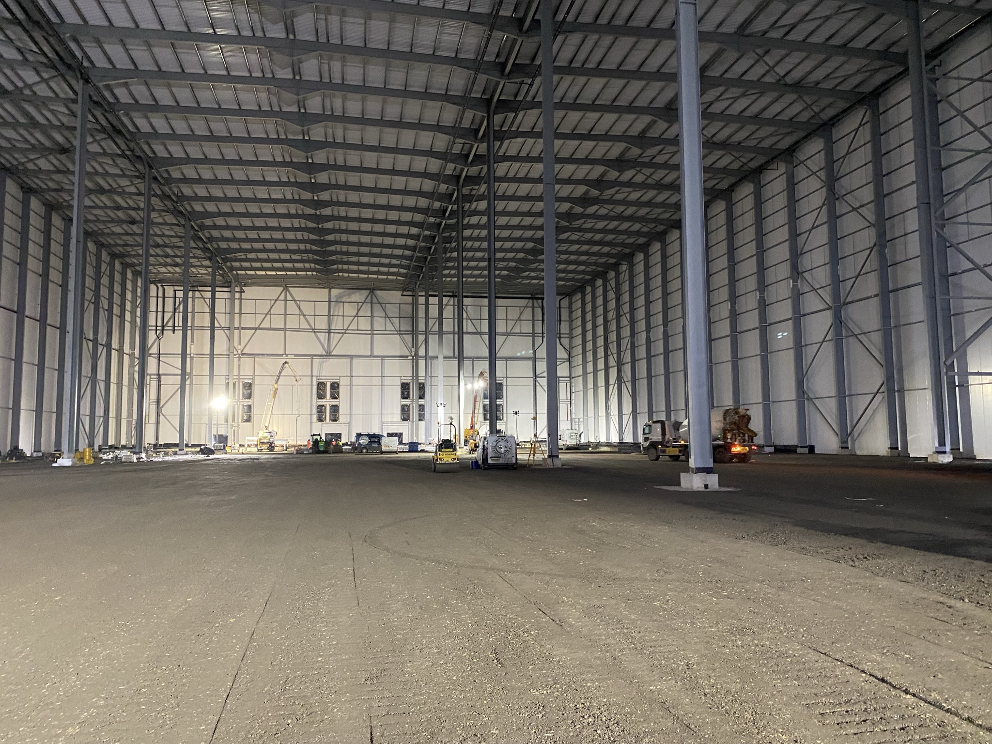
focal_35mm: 26
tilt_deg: +3.8
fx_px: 745
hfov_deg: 67.3
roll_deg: +0.6
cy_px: 372
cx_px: 496
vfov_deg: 53.1
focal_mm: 4.25
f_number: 1.8
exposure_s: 1/33
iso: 640
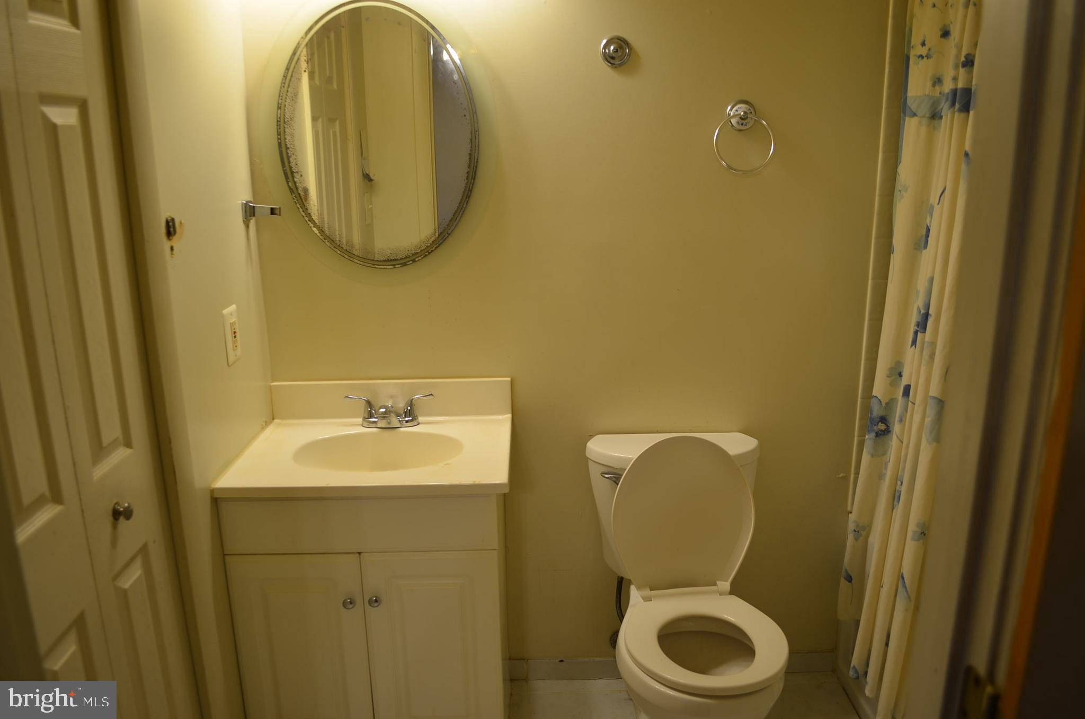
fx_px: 812
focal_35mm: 27
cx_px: 542
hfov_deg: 67.5
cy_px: 360
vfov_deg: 47.7
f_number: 3.5
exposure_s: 1/13
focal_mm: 18
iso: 100
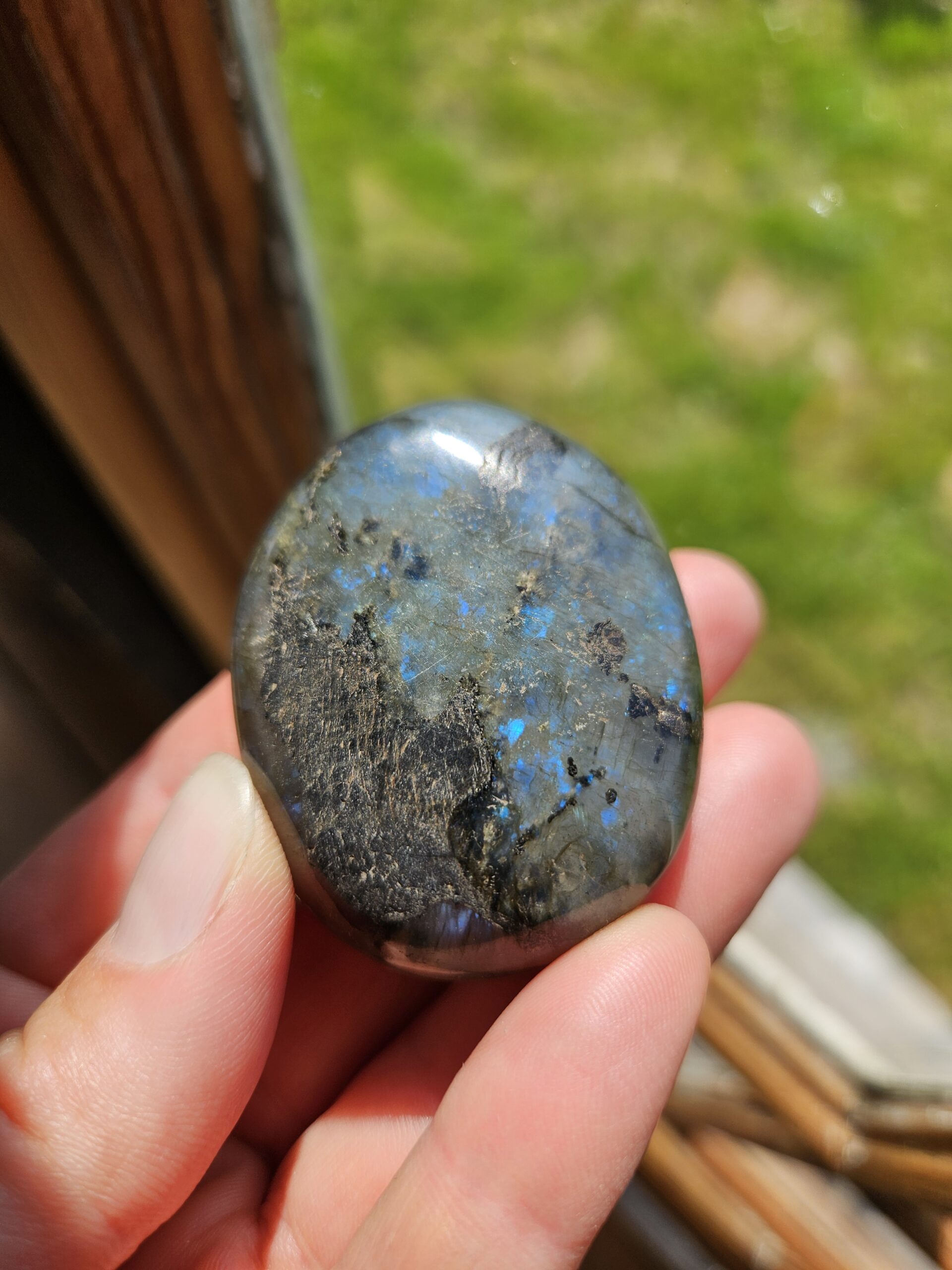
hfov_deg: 58.9
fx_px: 843
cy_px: 635
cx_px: 476
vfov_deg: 73.9
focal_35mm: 23
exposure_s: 1/1084
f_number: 1.8
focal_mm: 5.4
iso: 25
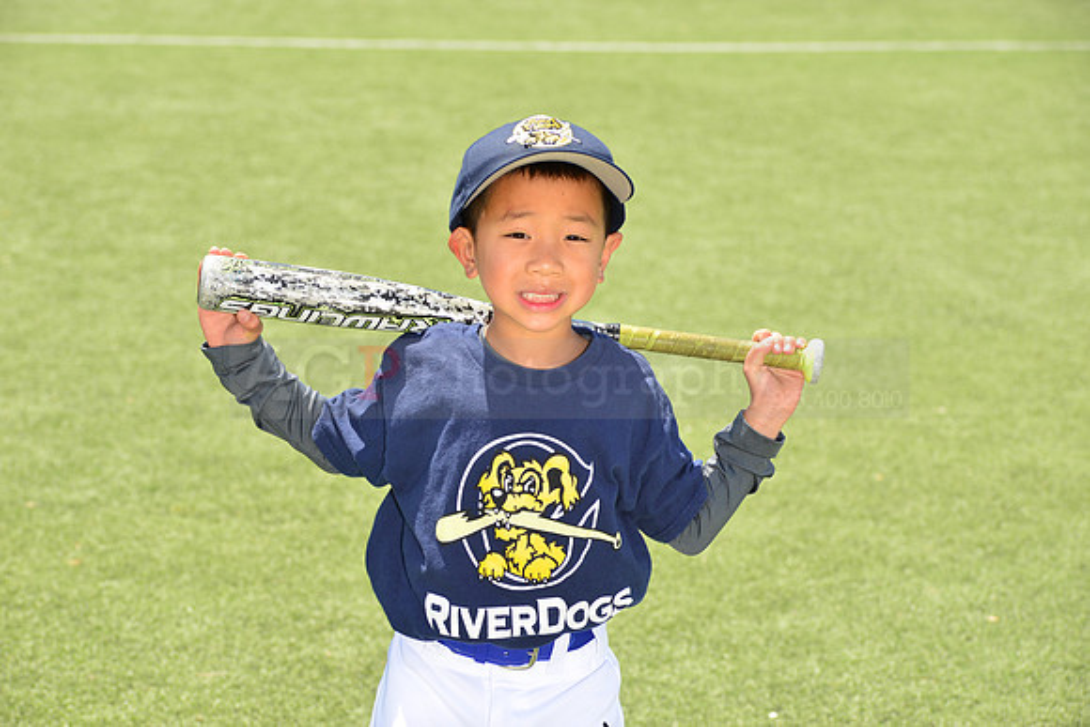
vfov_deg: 10.2
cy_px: 364
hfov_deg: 15.2
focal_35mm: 135
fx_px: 4088
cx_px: 545
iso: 250
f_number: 11
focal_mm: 135
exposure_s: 1/250
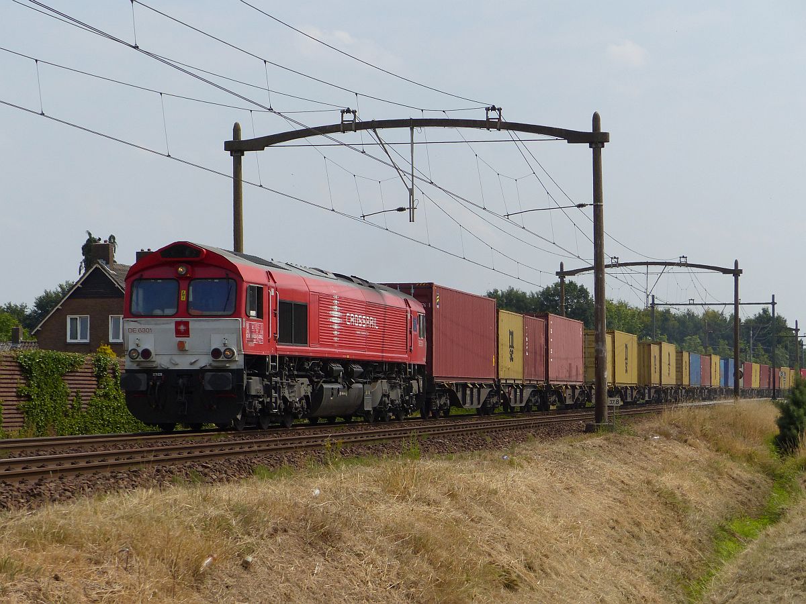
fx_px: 2305
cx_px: 403
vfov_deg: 14.9
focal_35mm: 99
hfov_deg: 19.8
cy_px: 302
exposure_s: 1/2000
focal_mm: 17.8
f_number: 4
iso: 100
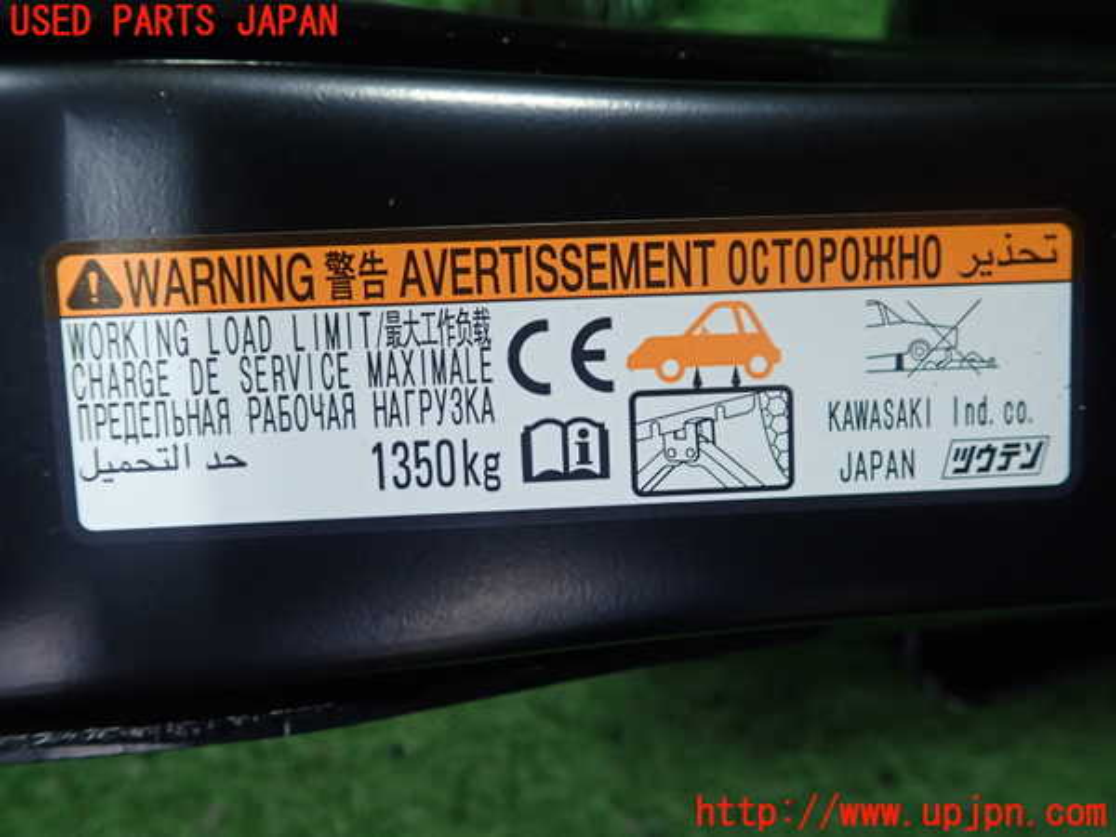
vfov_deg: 46.8
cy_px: 418
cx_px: 558
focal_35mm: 30
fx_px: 967
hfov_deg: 60.0
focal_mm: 5.5
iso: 250
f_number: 2.3
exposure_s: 1/125
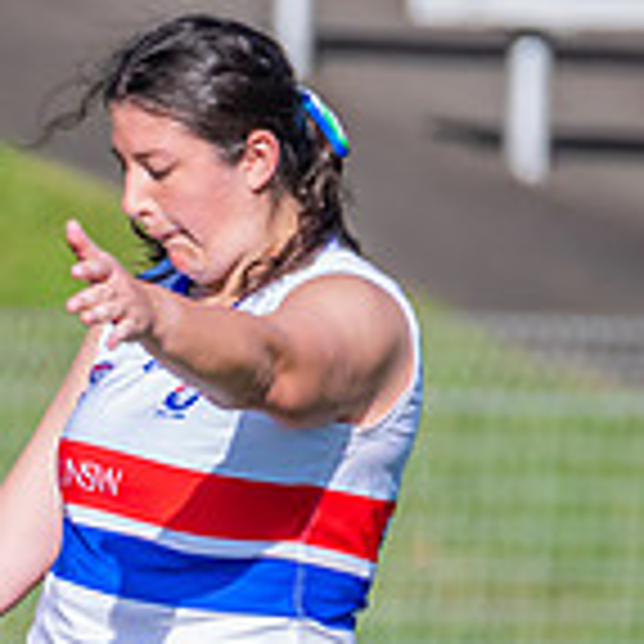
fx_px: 60661
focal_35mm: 2882
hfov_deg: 0.6
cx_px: -58
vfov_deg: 0.6
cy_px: 895
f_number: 10
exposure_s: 1/1600
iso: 800
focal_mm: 600
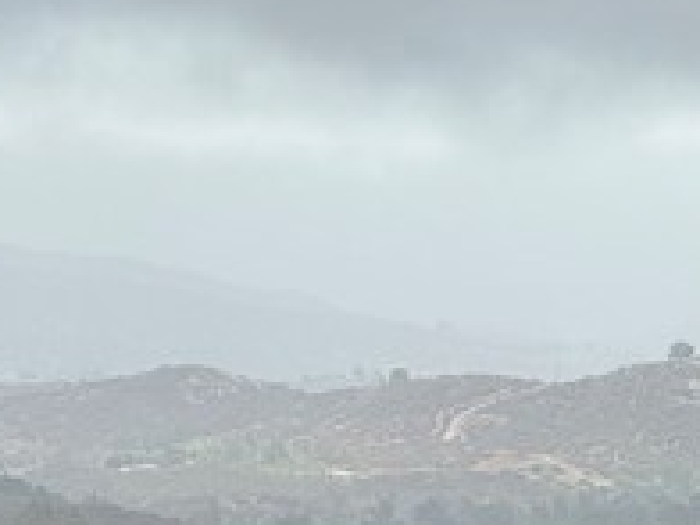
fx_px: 7927
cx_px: -168
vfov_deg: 3.8
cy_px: 804
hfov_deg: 5.0
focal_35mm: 392
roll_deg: -1.2
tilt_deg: -3.6
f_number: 2.8
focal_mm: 15.66
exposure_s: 1/1368
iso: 50
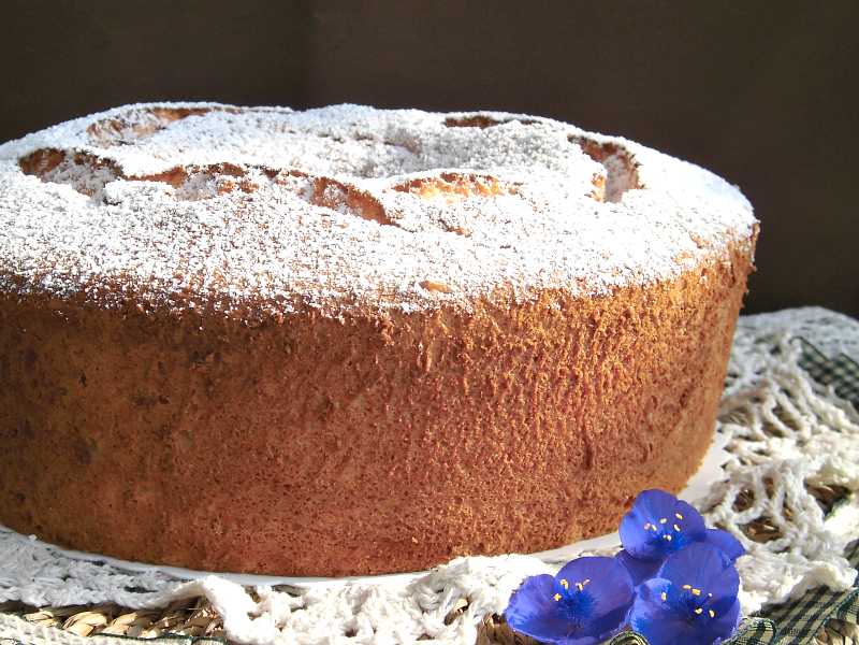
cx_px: 430
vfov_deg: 30.9
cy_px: 322
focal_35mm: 47
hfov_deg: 40.4
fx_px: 1166
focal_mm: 8.3
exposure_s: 1/640
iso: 100
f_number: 3.4
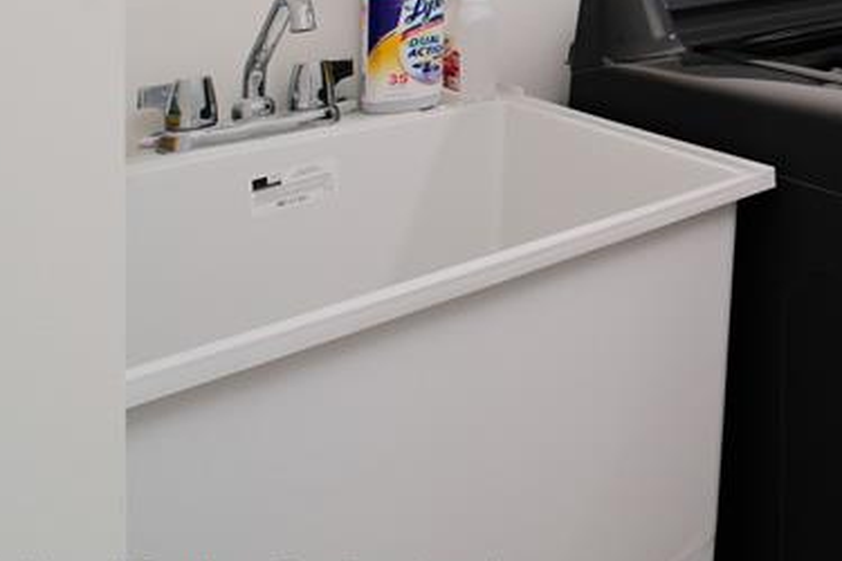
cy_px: -157
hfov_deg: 33.5
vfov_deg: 27.5
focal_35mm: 41
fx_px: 959
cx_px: 1114
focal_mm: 10
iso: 800
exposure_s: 1/125
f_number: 6.4
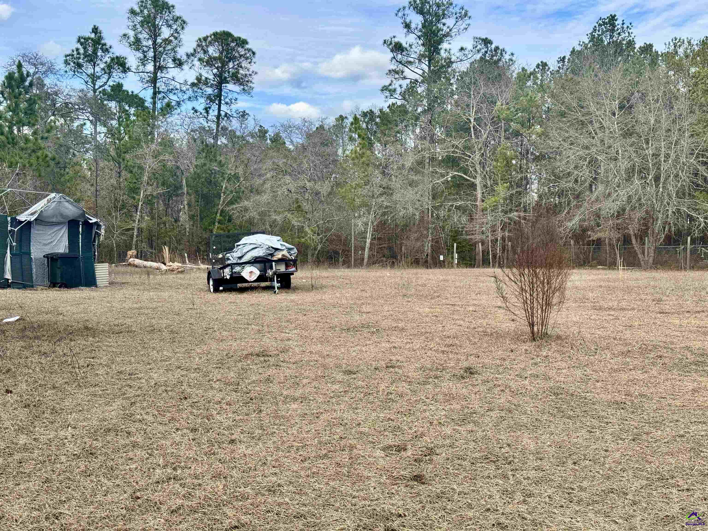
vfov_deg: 30.3
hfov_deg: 39.7
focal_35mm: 48
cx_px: 354
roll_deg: -1.3
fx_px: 982
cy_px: 266
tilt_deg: -0.9
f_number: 1.78
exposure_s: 1/1923
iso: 64
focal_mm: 6.76
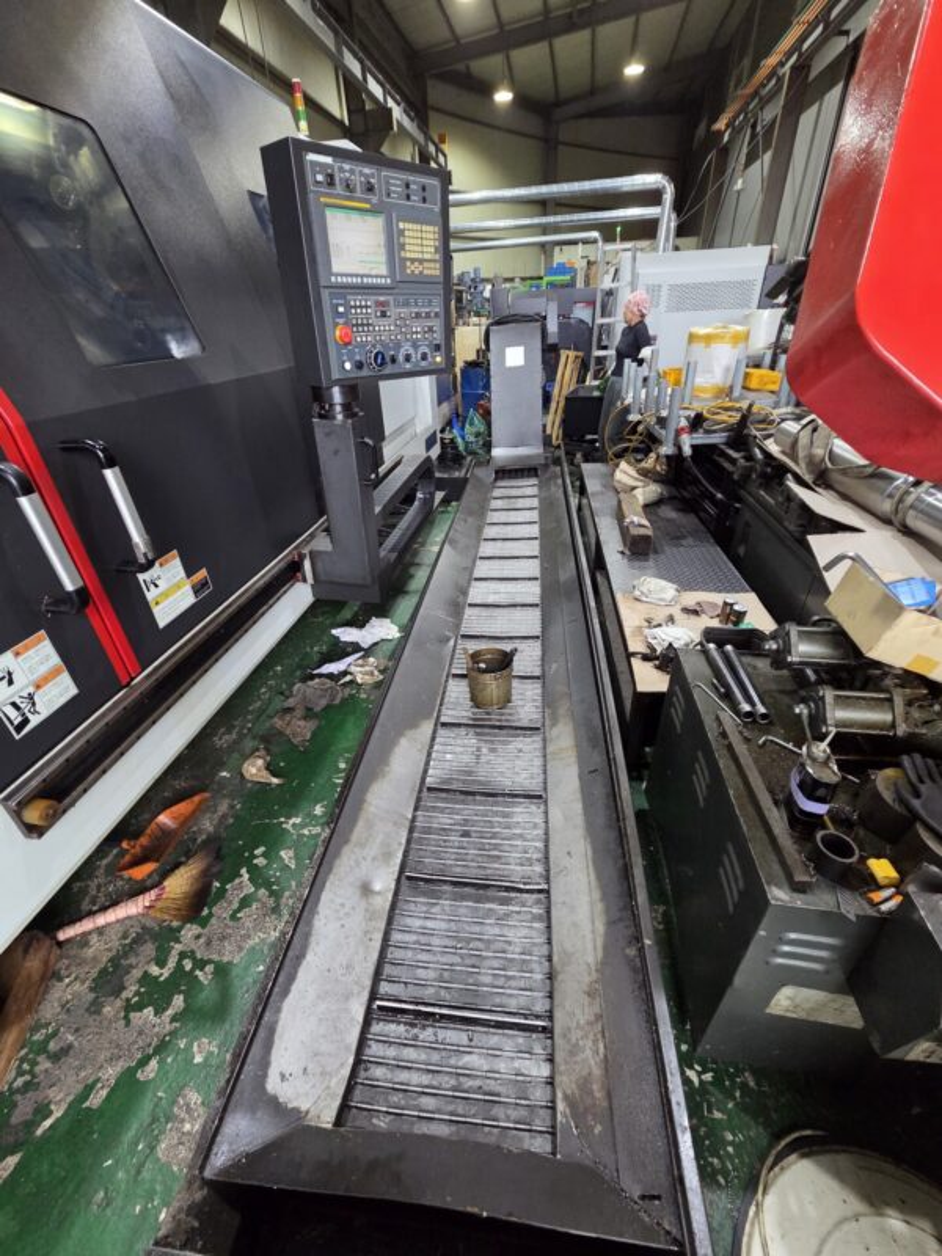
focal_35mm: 13
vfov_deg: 106.2
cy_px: 628
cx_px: 471
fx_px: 472
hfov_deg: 89.9
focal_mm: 2.2
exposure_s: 1/60
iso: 500
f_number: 2.2
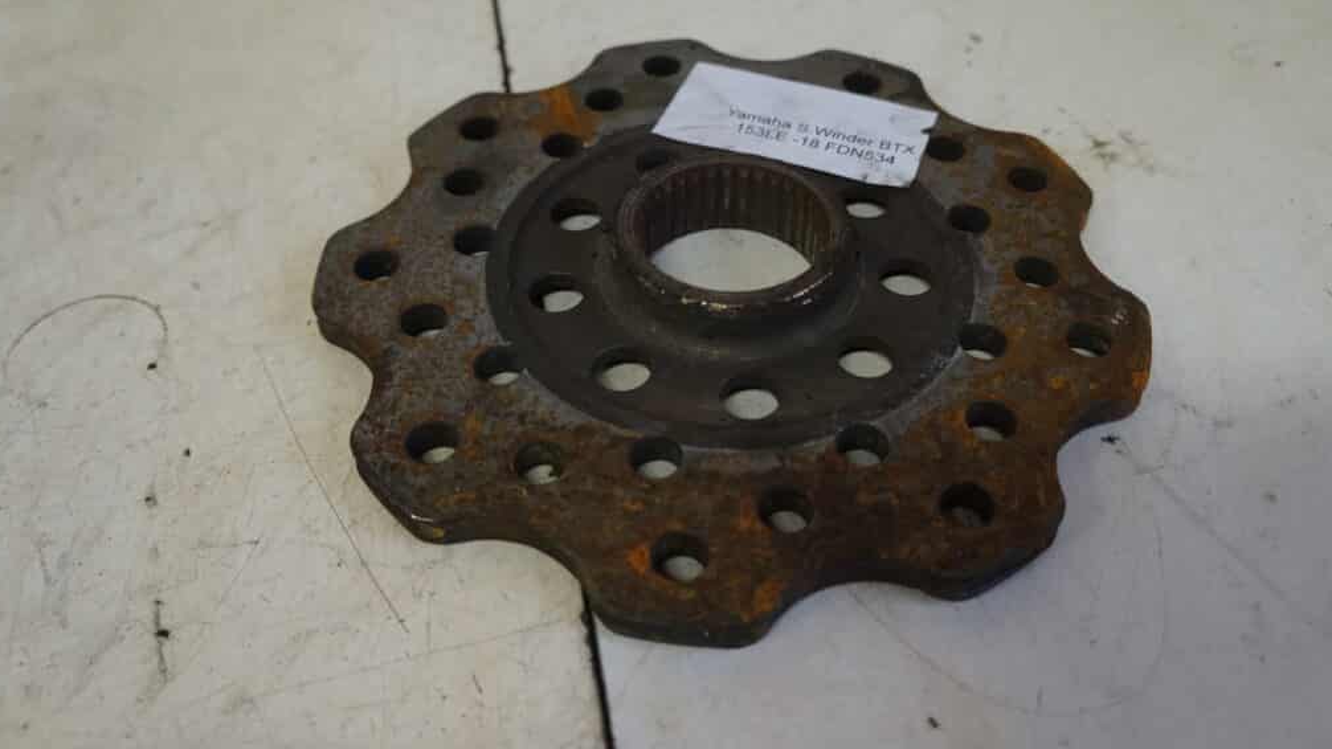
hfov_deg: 61.0
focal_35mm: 32
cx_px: 666
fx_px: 1130
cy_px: 301
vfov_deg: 36.6
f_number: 4
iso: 800
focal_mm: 20
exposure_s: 1/60
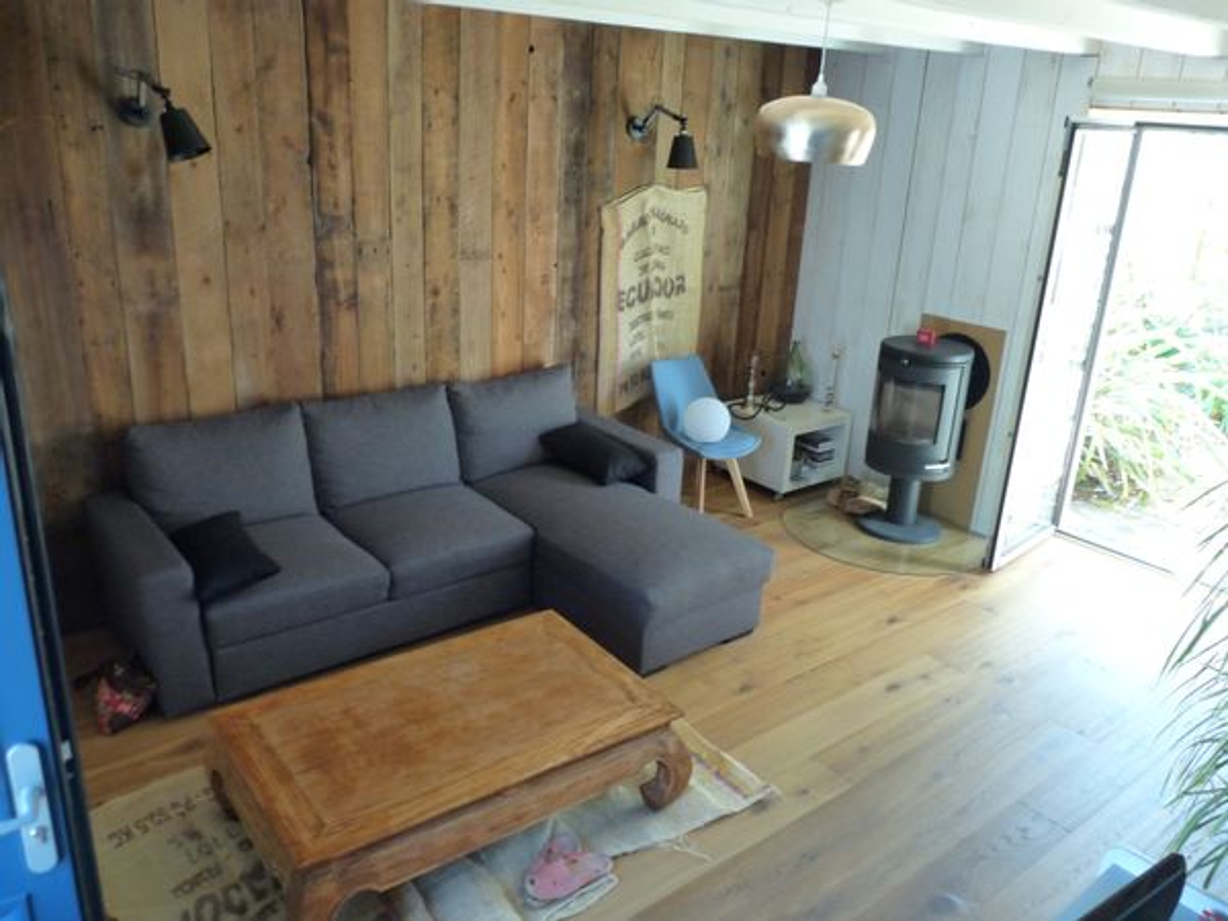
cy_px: 460
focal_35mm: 27
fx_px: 958
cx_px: 614
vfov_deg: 51.4
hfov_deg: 65.3
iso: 320
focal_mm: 4.8
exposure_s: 1/30
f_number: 2.8
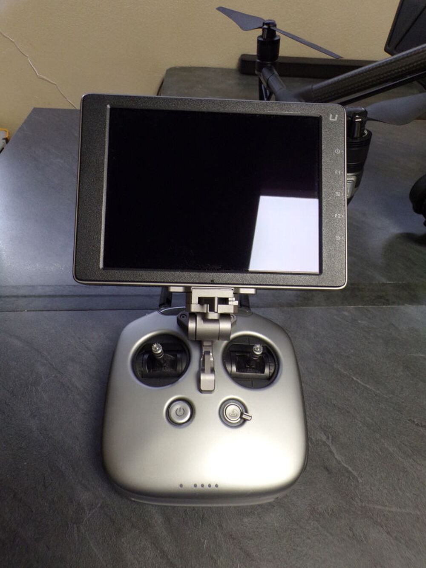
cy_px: 284
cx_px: 213
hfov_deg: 56.8
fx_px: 394
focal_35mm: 24
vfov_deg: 71.6
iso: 200
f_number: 3
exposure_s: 1/17
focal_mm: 4.3
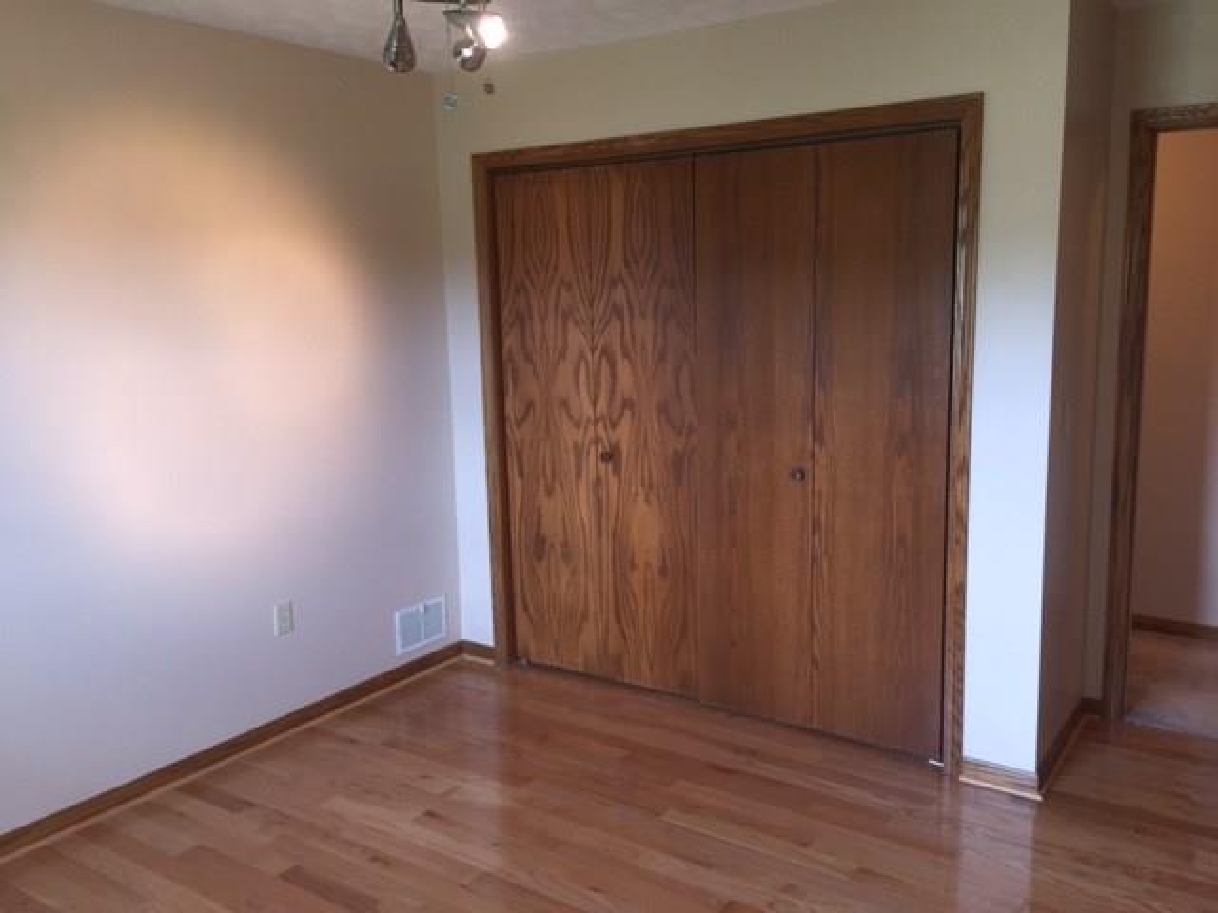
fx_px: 1020
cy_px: 456
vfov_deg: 48.2
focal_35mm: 29
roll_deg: +0.7
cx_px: 609
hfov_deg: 61.7
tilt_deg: -10.1
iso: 40
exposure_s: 1/30
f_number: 2.2
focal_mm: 4.15
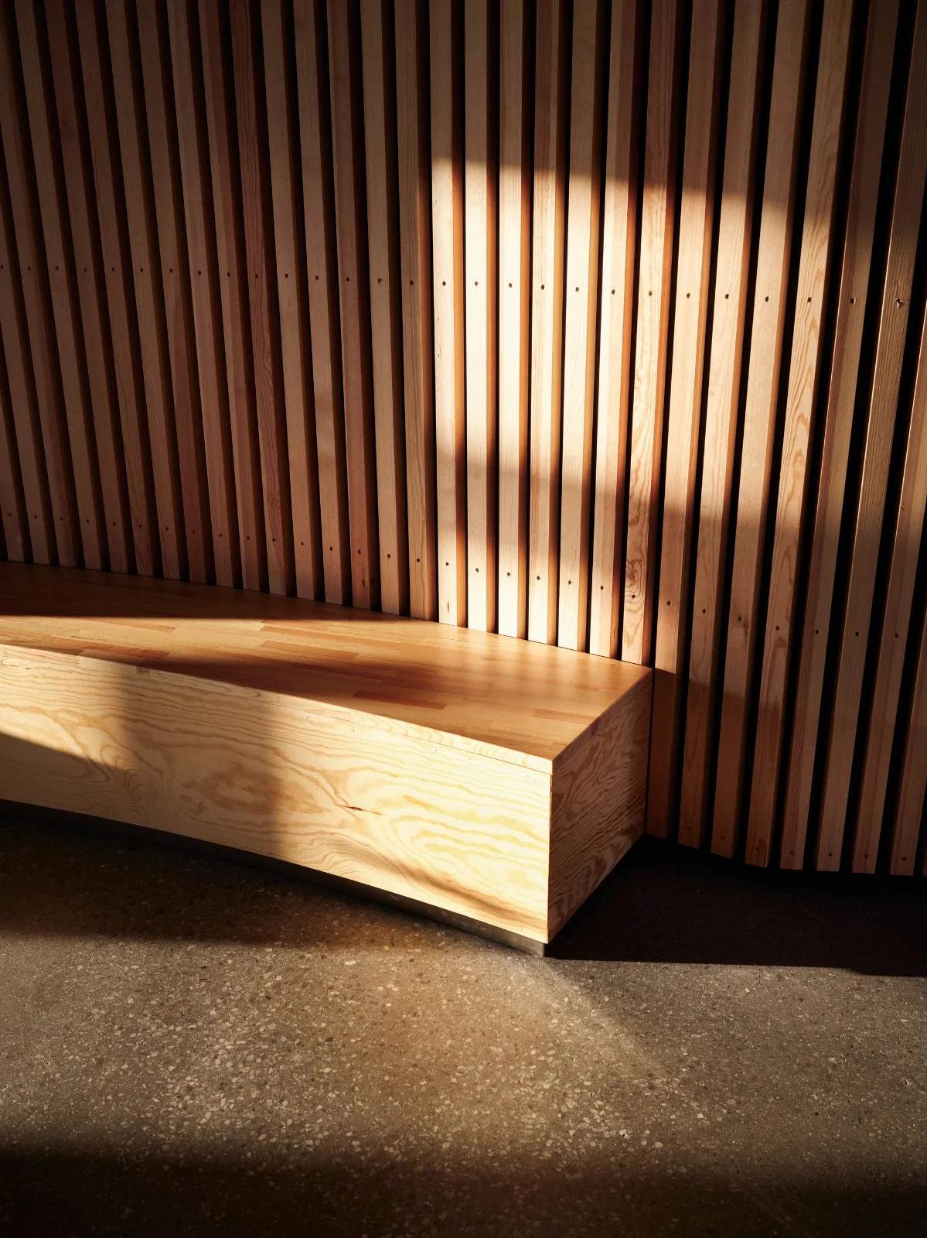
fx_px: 1286
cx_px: 464
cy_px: 619
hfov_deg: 39.6
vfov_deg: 51.4
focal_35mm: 36
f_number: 5.6
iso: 400
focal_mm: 45
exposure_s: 1/160
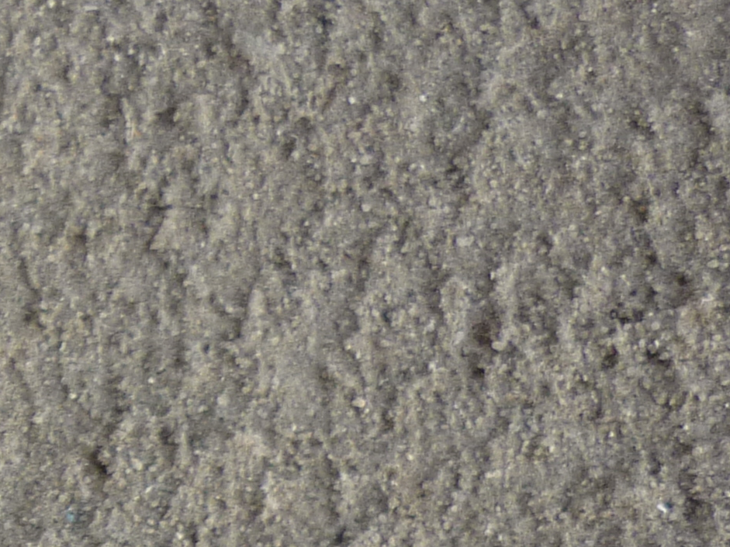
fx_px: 2698
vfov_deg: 11.3
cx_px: -635
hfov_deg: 13.6
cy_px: 674
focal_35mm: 128
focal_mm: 5.5
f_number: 2.8
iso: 80
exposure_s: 1/100
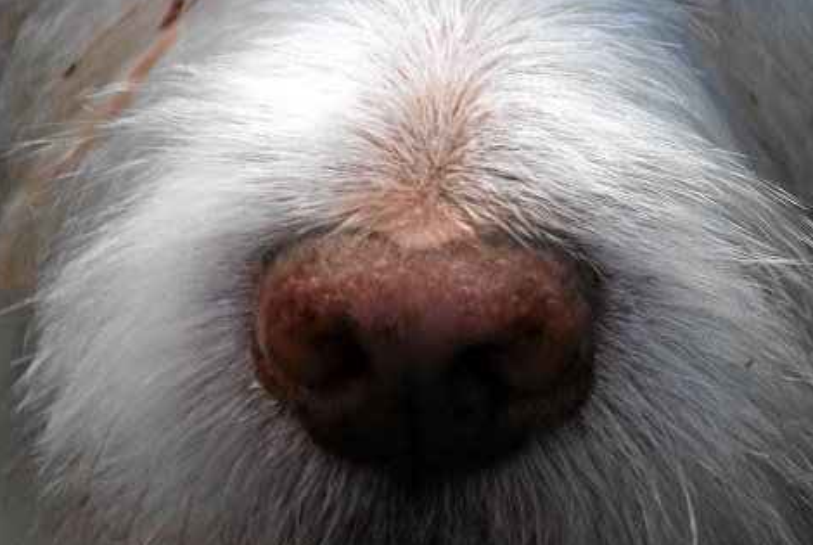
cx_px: 536
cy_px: 51
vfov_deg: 4.0
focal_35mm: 344
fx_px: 7781
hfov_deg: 6.0
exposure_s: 1/125
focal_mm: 105
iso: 200
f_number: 5.6
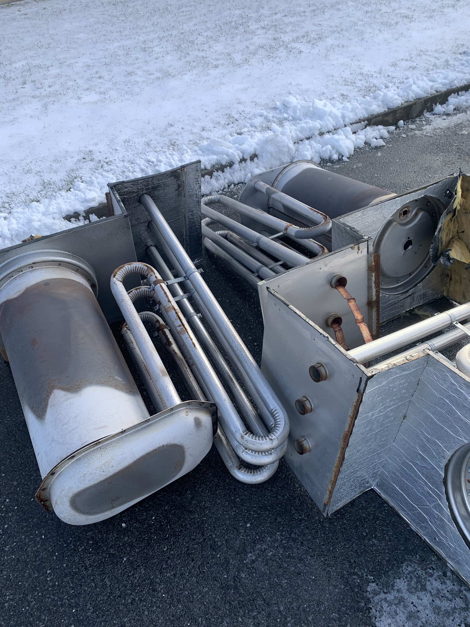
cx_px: 235
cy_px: 314
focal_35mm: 26
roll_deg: +6.6
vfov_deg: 67.3
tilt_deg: -39.1
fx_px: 471
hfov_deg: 53.1
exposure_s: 1/815
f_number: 1.8
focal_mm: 4.25
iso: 25
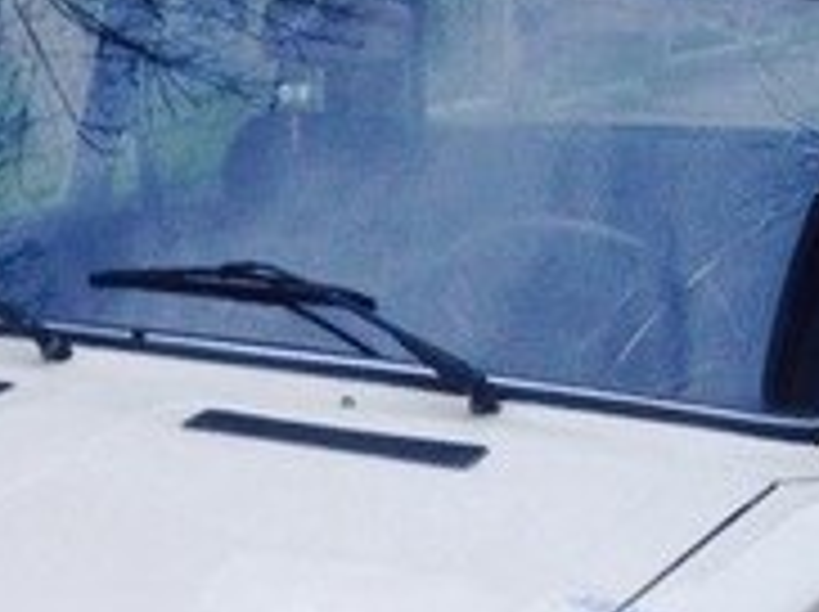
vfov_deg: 12.0
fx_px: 2835
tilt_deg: -18.7
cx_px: 86
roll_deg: -2.8
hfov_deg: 16.2
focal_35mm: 120
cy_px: 794
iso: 50
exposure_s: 1/60
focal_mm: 4.12
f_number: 2.4
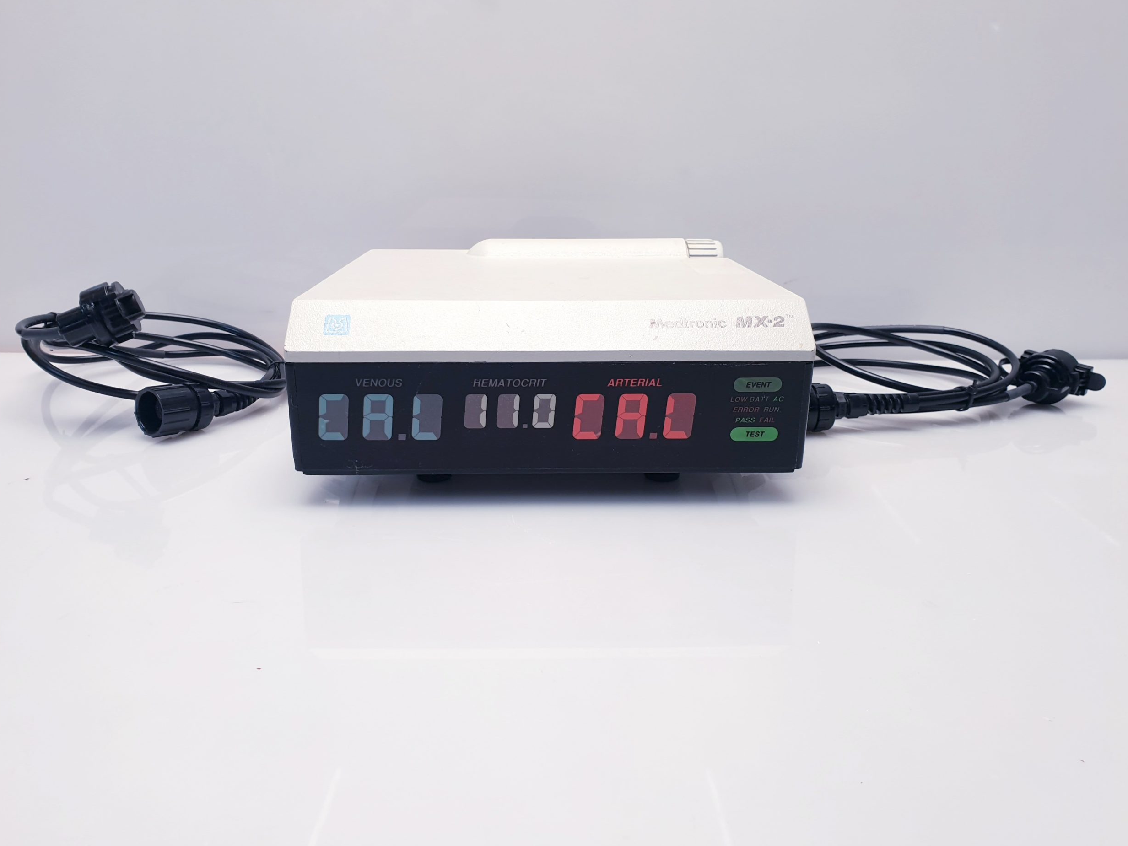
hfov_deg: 65.3
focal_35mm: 27
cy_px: 430
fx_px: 880
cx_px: 550
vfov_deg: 51.4
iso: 64
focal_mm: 4.3
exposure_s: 1/50
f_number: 2.4
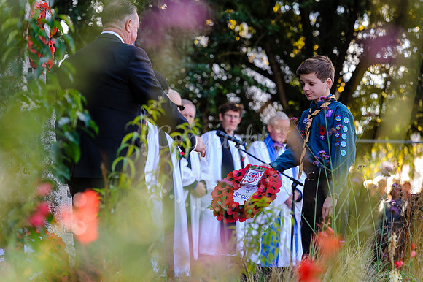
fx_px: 1681
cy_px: 165
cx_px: 248
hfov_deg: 14.3
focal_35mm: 143
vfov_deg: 9.6
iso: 800
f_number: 4
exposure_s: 1/500
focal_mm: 122
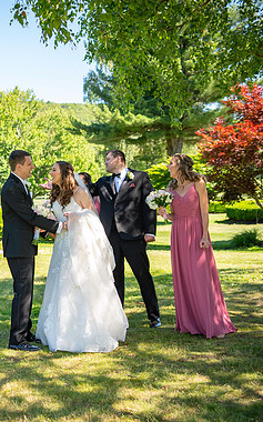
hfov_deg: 22.1
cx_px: -11
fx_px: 643
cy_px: 213
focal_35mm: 56
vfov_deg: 36.3
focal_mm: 36
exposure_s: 1/800
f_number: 3.2
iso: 250
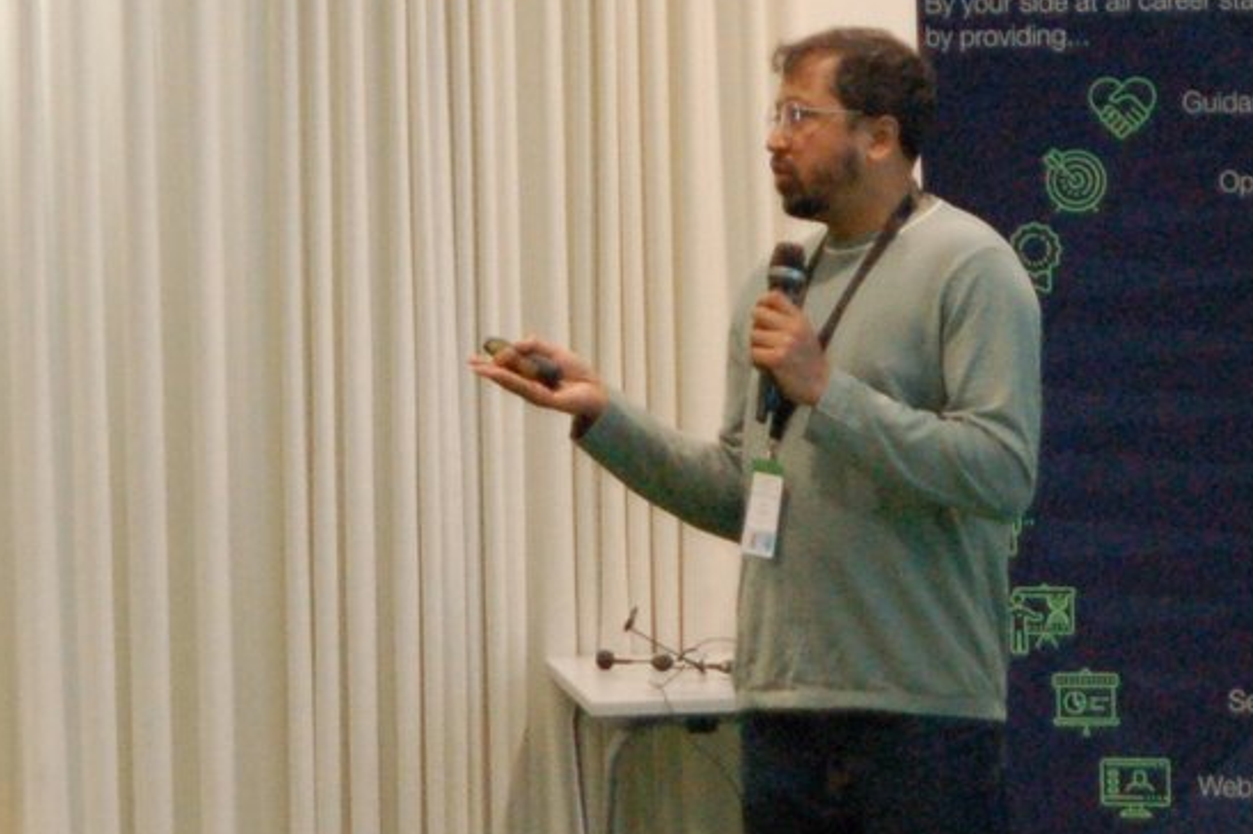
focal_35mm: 274
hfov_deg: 7.5
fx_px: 9531
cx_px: 848
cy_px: 399
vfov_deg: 5.0
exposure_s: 1/125
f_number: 3.2
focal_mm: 50
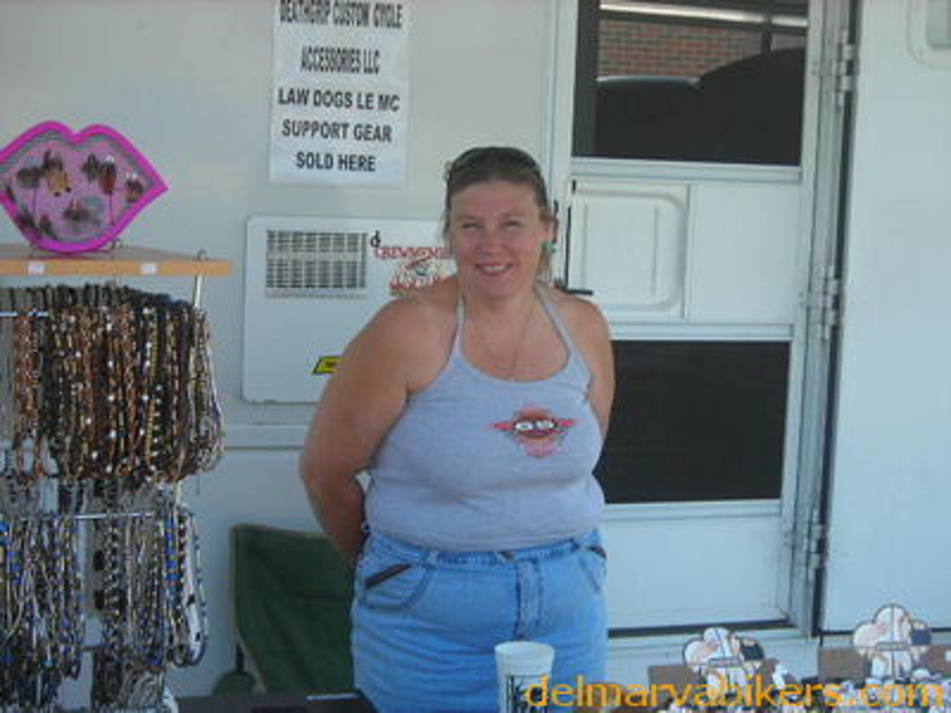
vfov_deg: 22.6
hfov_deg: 29.8
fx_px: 1786
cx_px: 476
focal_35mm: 65
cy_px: 356
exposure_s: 1/79.8
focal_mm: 10.8
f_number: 3.9
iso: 50
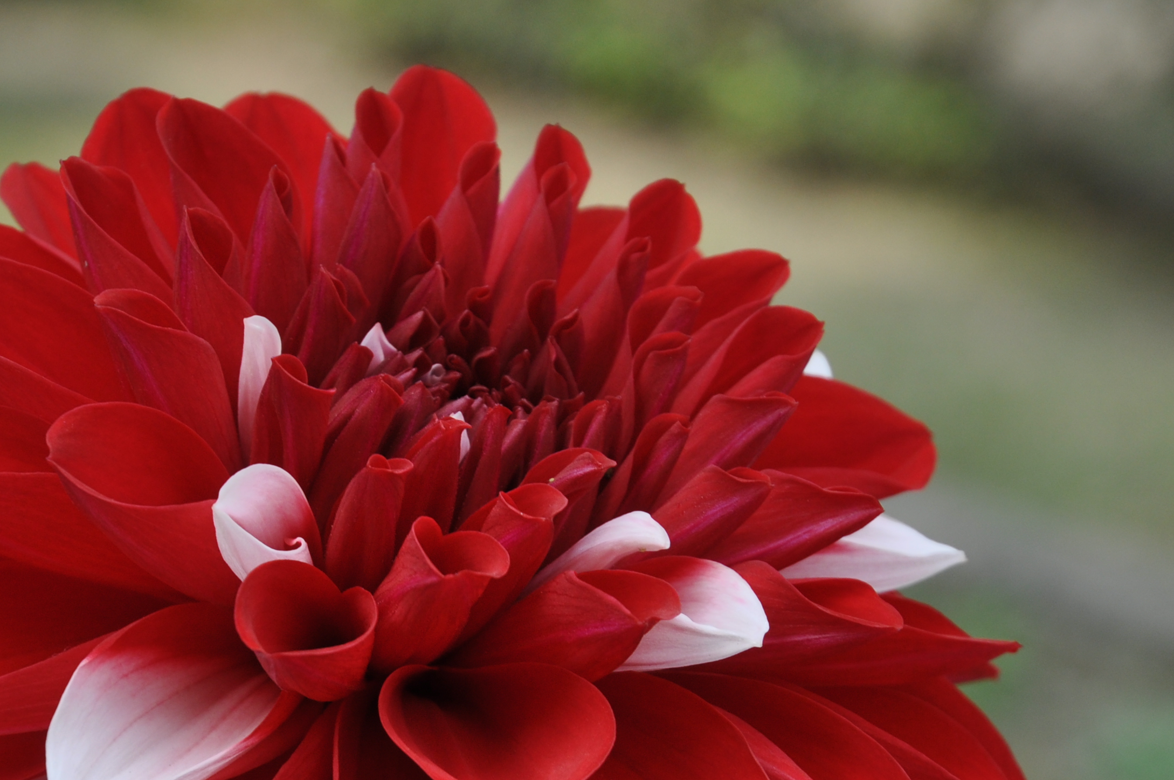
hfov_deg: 8.2
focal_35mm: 251
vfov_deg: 5.5
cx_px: 529
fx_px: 8176
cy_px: 761
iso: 200
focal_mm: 85
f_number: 7.1
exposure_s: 1/200
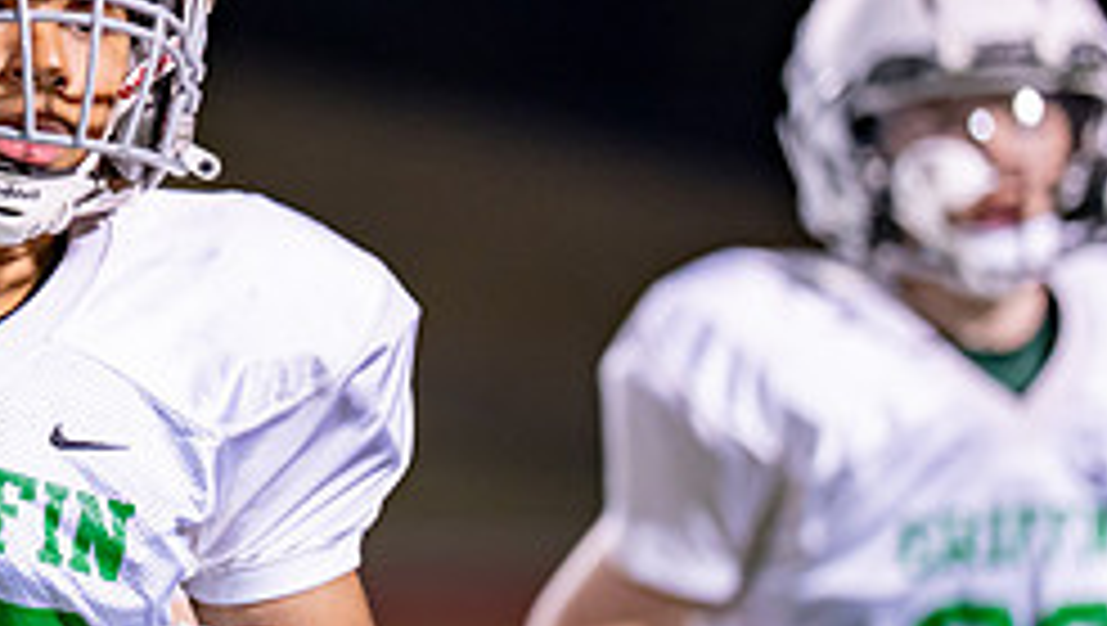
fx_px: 12900
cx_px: -82
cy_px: 313
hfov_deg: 4.9
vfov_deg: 2.8
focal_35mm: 439
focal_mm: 135
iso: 500
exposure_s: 1/500
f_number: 1.8
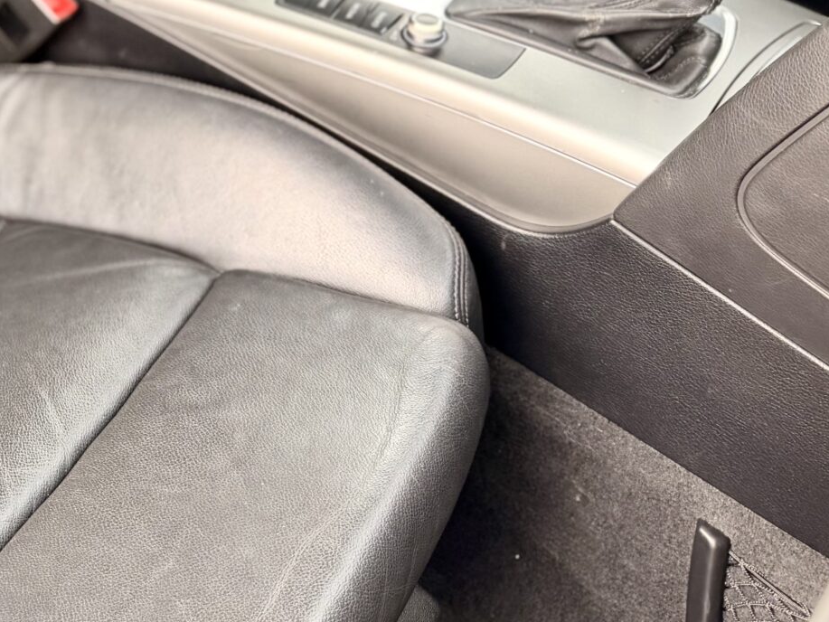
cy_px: -72
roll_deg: -0.7
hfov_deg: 25.4
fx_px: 1605
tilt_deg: -33.7
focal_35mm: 67
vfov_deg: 20.8
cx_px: -219
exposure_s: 1/180
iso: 100
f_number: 1.78
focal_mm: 6.76
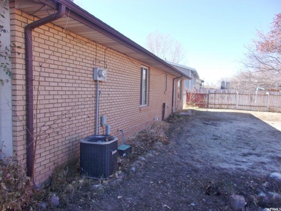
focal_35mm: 27
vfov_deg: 51.4
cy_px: 106
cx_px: 140
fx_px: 219
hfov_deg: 65.3
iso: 80
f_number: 3
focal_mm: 4.9
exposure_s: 1/340
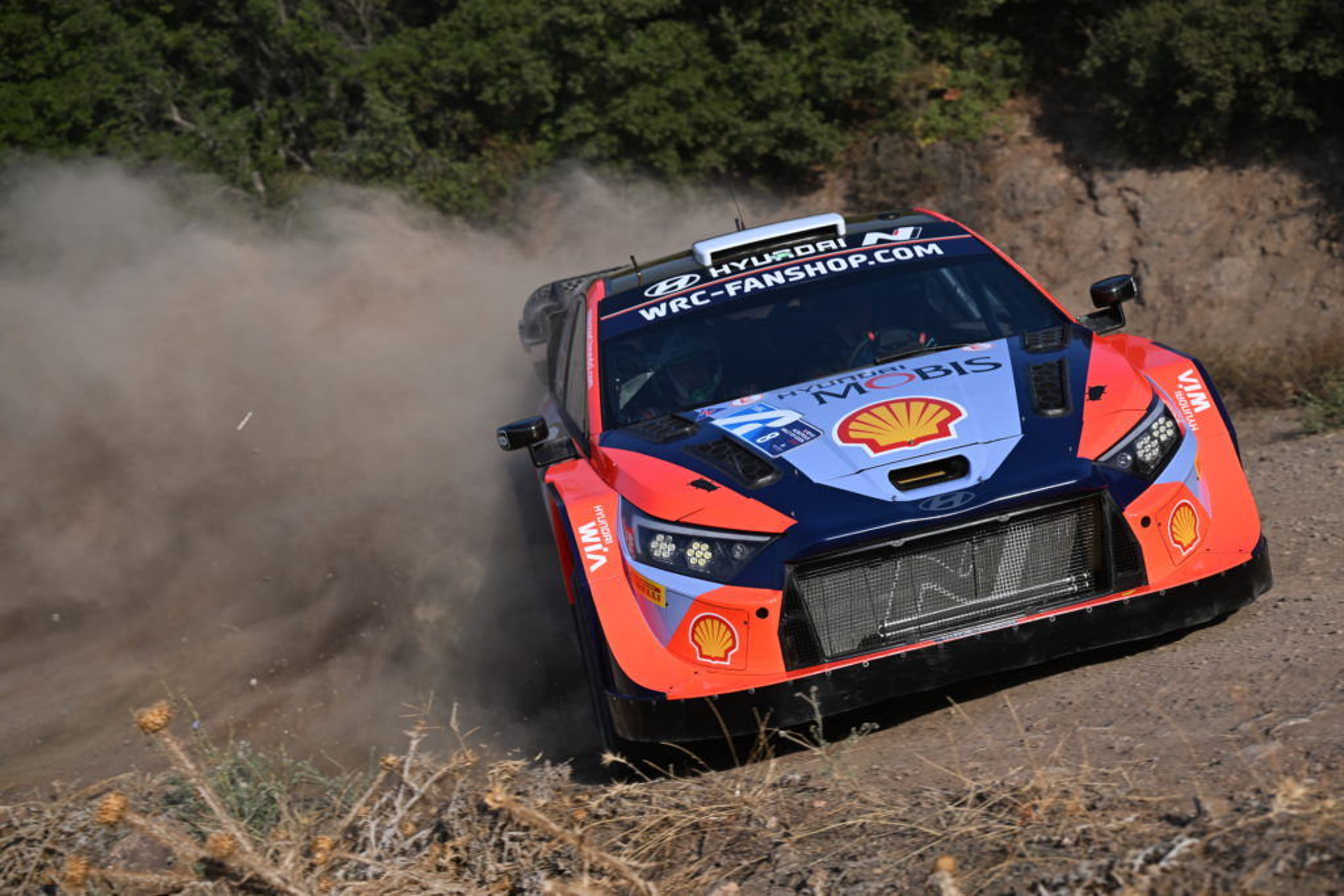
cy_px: 448
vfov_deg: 19.5
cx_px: 672
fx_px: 2614
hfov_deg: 28.8
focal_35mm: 70
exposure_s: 1/1000
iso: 64
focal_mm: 70
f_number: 4
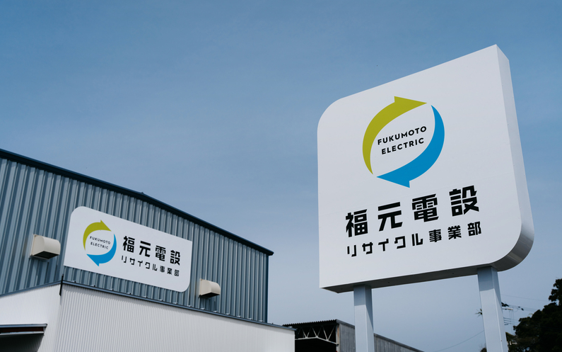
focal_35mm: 40
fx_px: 619
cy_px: 168
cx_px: 281
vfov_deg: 31.7
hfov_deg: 48.8
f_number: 5.6
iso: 100
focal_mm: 39.4
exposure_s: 1/2500
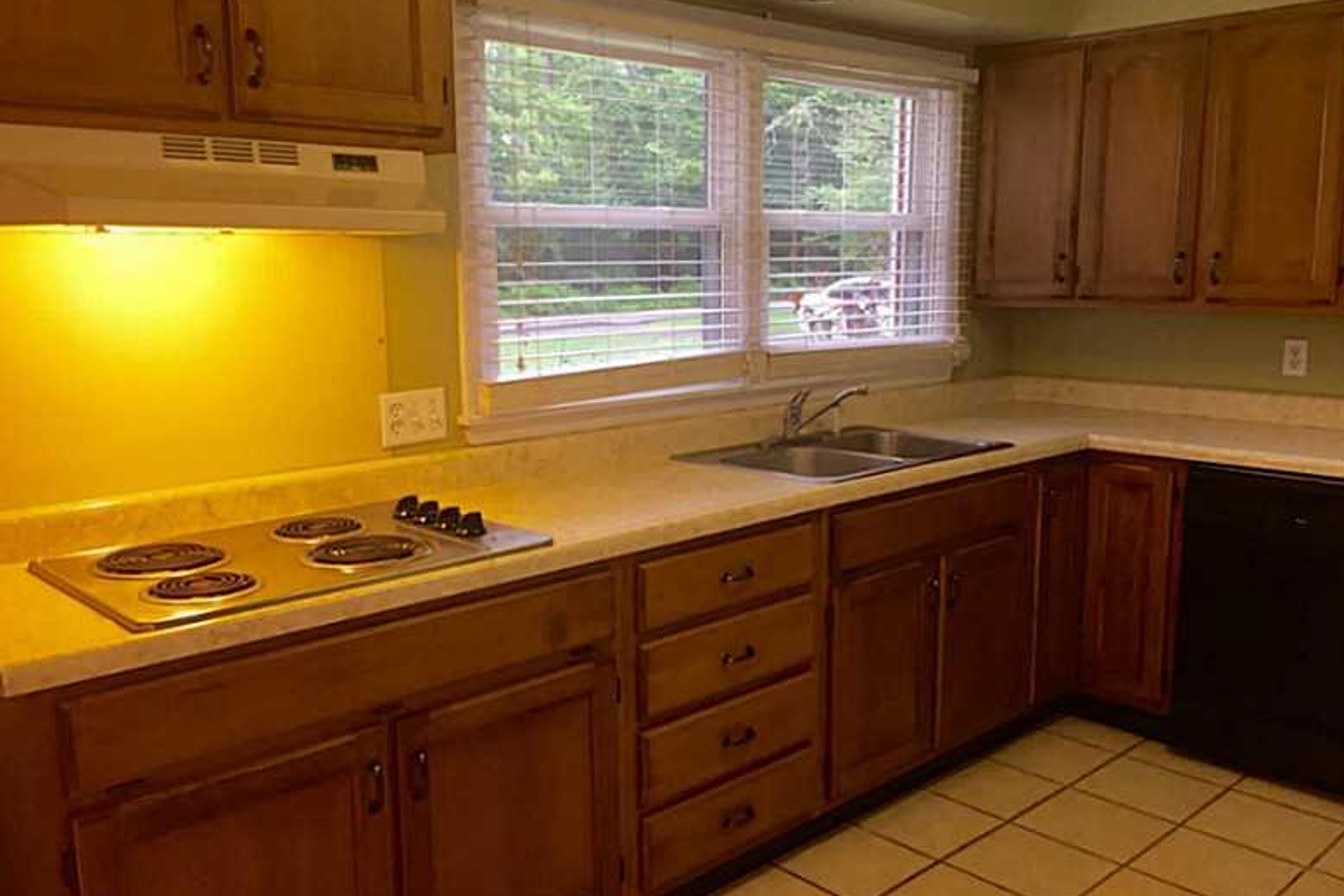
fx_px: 1157
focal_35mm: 31
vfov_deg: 42.3
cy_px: 466
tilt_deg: -9.6
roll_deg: -0.3
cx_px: 663
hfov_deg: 60.3
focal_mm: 4.15
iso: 64
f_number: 2.2
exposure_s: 1/30
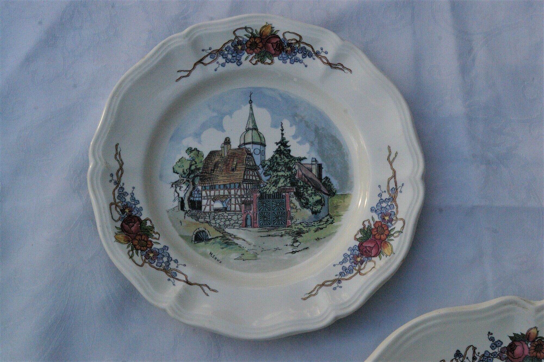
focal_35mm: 39
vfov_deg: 34.2
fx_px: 589
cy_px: 181
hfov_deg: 49.6
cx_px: 272
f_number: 8
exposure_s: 1/500
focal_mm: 26
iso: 1600
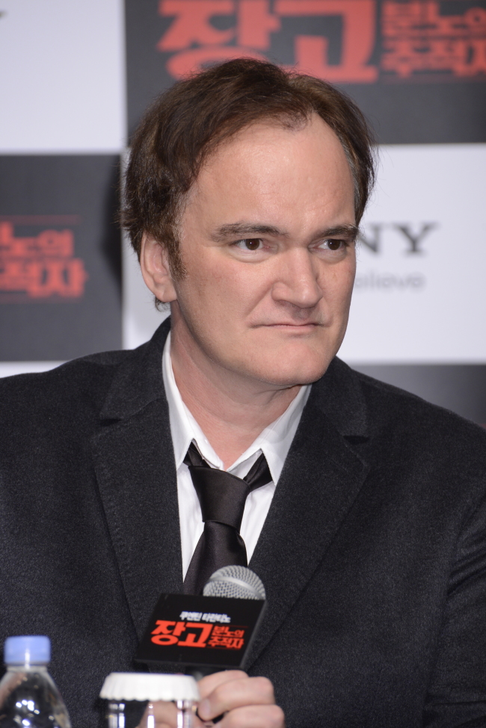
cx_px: 243
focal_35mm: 230
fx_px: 4657
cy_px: 364
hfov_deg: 6.0
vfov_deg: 9.0
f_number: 8
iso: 800
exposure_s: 1/125
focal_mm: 230
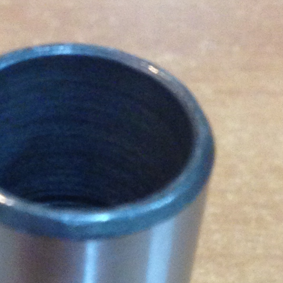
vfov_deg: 12.3
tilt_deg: -53.4
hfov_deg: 13.1
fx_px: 1230
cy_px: 458
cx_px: 56
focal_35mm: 133
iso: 250
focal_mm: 4.12
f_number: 2.4
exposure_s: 1/20
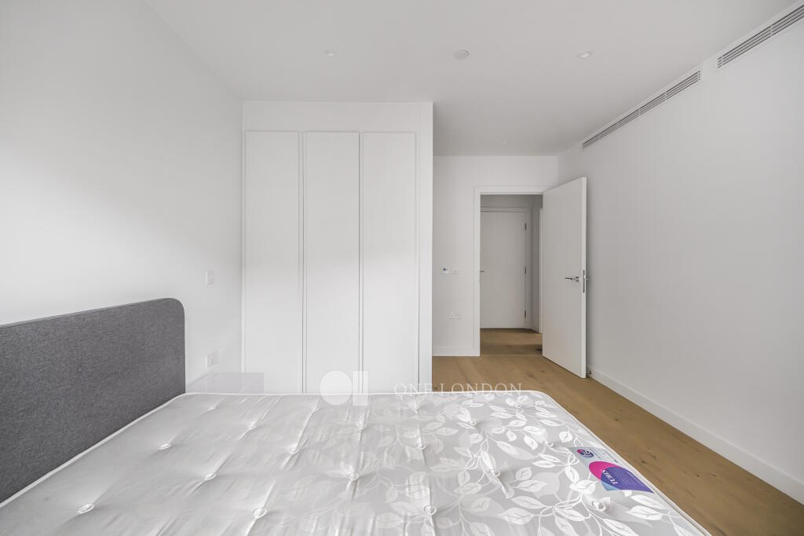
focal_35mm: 15
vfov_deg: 77.3
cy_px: 268
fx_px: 335
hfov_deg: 100.4
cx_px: 402
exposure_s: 1/18
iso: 400
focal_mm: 10.3
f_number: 5.6
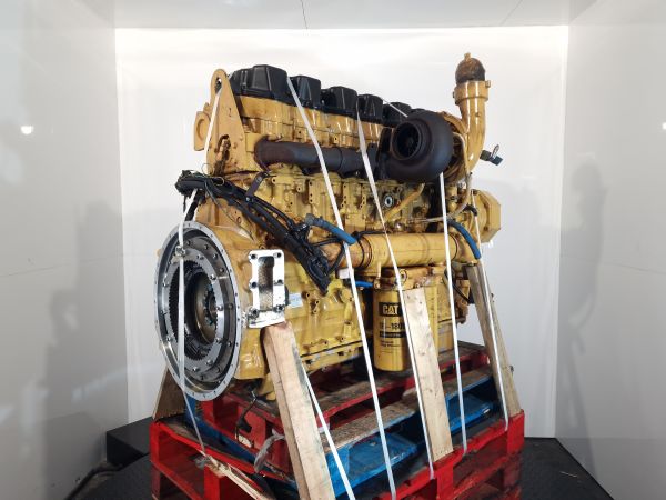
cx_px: 333
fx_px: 443
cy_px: 250
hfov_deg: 73.9
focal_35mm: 23
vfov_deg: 58.9
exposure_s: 1/50
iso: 64
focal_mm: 6.4
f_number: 1.8
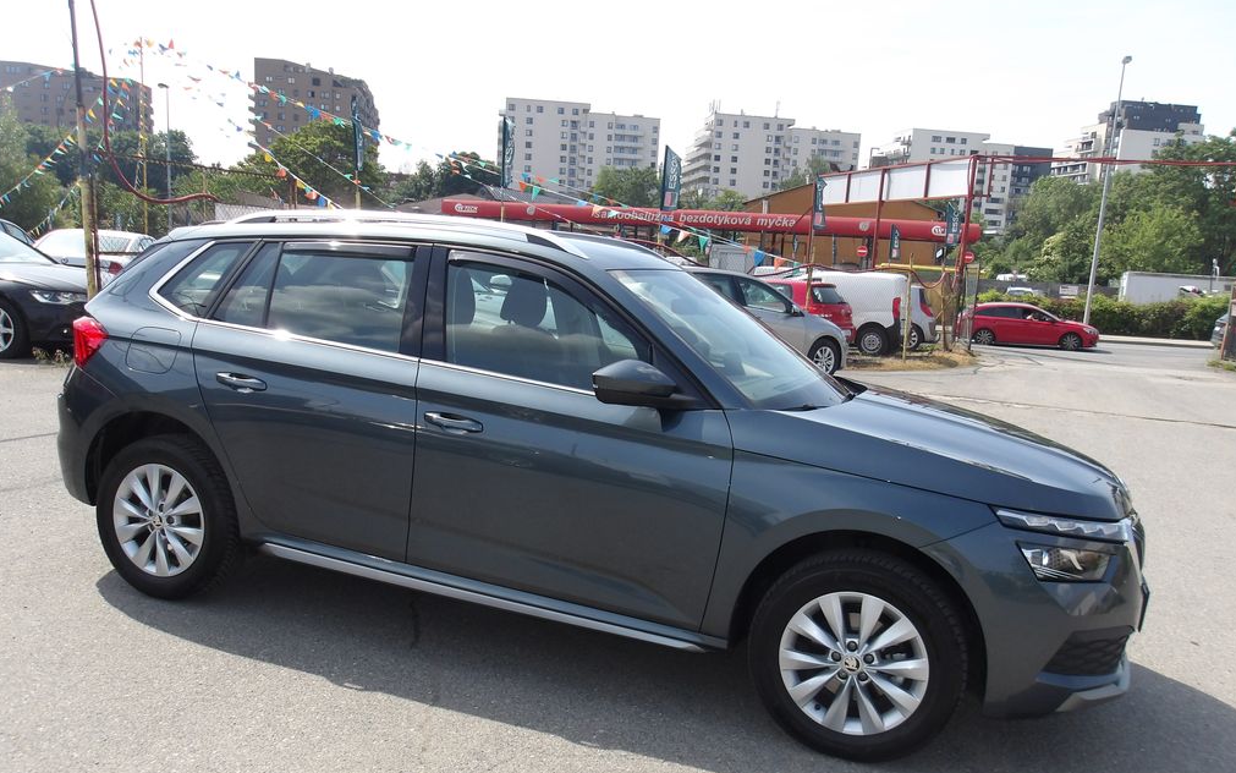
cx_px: 617
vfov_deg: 43.1
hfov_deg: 64.6
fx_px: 977
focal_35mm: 29
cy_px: 439
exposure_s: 1/803
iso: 100
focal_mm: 4.9
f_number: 3
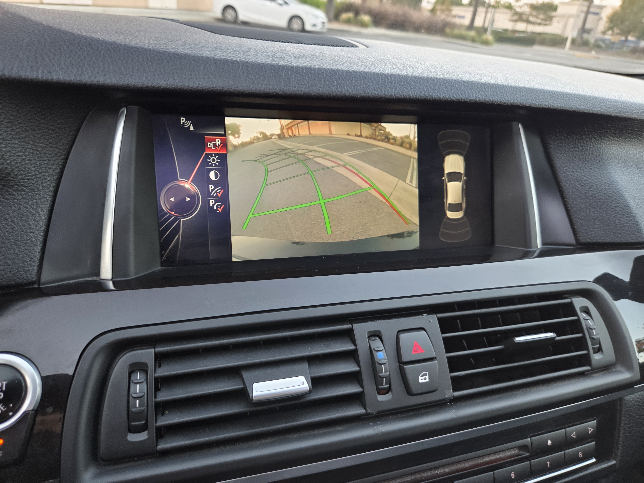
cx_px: 322
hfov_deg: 73.9
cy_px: 242
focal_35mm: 23
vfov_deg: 58.9
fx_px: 428
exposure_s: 1/53
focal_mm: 5.4
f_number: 1.8
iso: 200
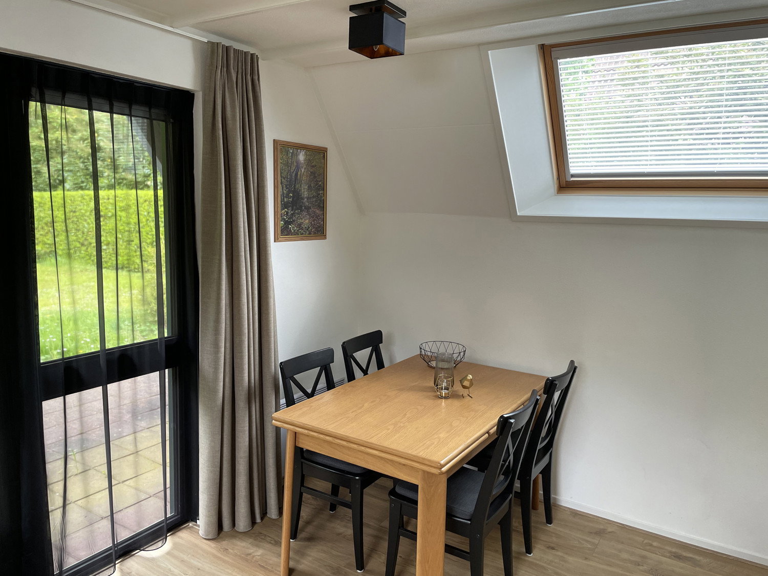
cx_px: 384
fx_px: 577
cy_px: 288
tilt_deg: -8.2
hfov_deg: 67.3
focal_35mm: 26
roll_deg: -1.1
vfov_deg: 53.1
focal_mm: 4.2
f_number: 1.6
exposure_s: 1/121
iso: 125
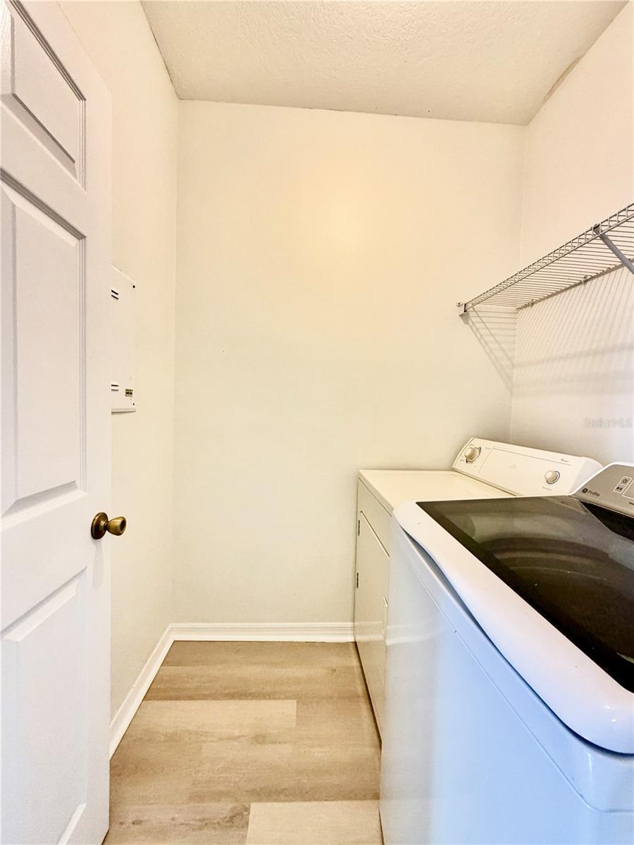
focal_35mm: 14
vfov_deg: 102.1
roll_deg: -1.9
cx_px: 317
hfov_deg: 85.7
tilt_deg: -2.4
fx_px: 342
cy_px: 422
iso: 250
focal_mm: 2.22
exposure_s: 1/60
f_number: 2.2
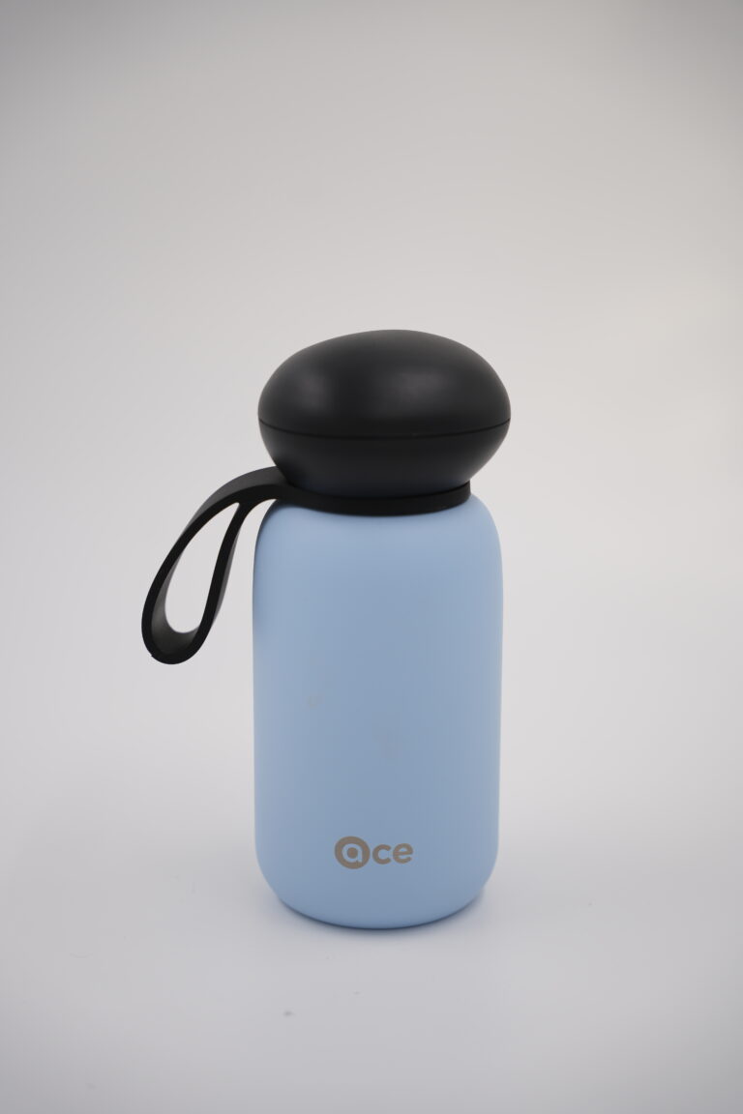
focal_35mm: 67
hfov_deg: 20.4
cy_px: 557
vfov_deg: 30.2
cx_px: 372
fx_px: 2068
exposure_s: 1/250
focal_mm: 66.8
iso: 100
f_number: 2.8
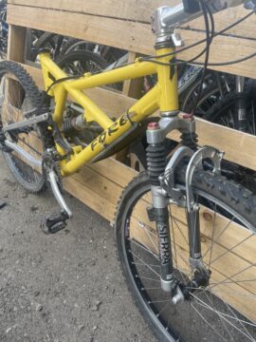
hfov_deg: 53.1
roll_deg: -1.7
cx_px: 128
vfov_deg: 67.3
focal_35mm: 26
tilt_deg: -37.0
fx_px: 256
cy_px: 171
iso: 32
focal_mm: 4.2
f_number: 1.6
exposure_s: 1/317
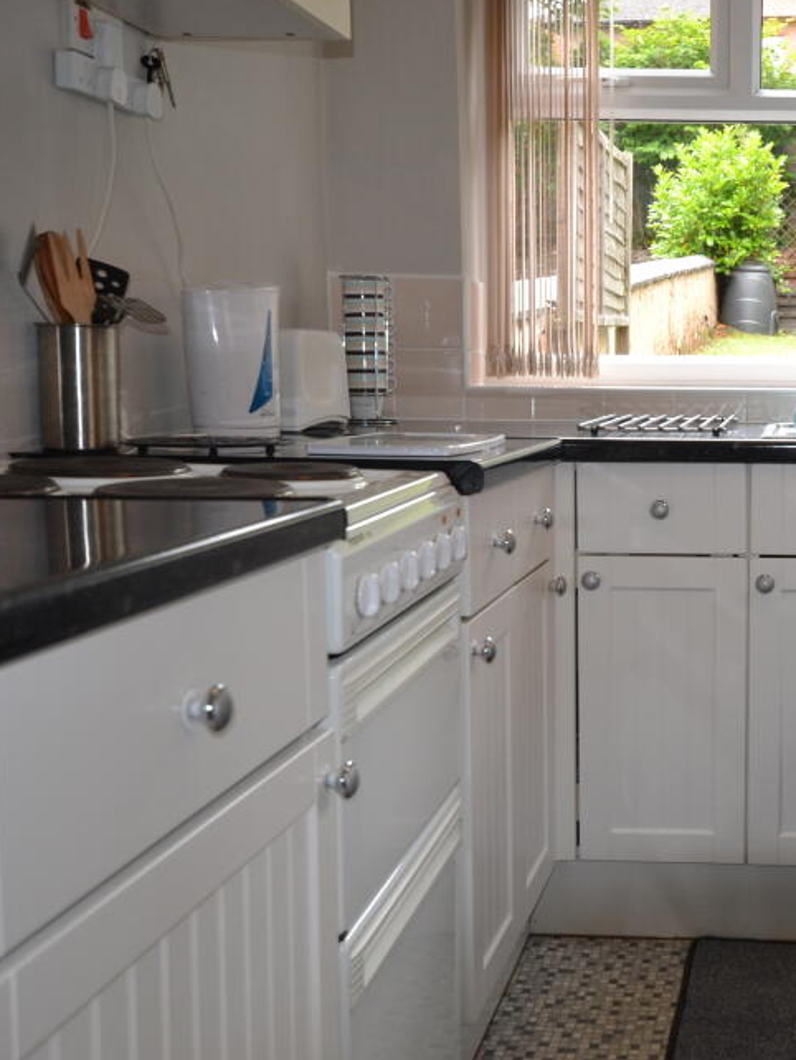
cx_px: 775
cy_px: 529
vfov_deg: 41.2
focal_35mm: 46
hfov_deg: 29.7
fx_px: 1409
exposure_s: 1/125
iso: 360
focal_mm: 20
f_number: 4
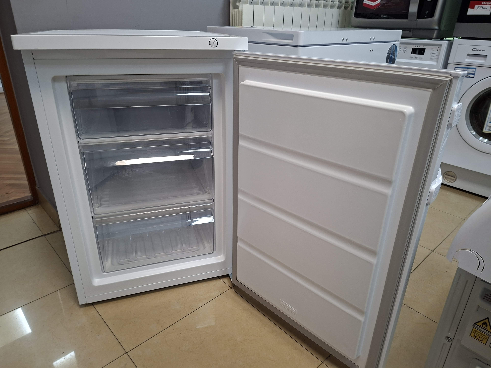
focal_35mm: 23
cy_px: 184
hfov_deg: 73.9
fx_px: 326
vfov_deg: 58.9
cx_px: 246
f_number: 1.8
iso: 200
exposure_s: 1/50
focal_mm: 5.54
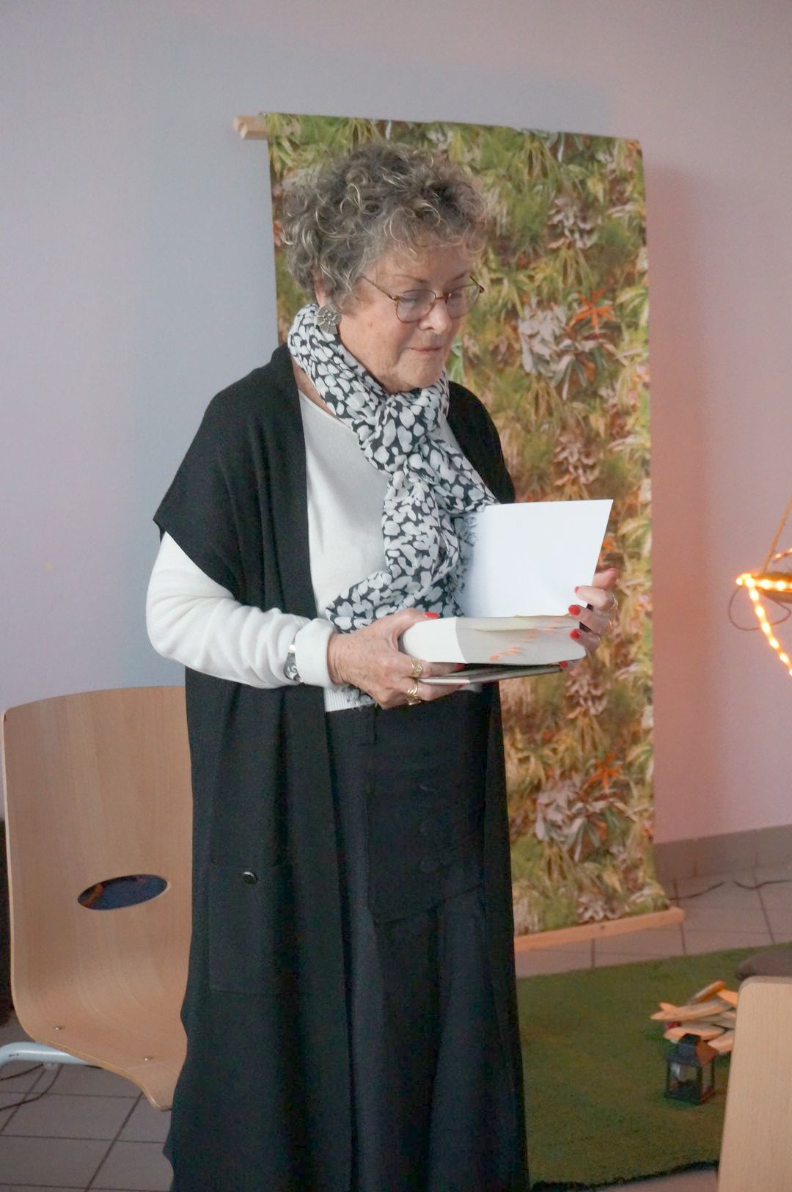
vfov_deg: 31.2
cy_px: 596
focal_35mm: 64
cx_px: 396
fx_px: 2133
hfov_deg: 21.0
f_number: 5.6
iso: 3200
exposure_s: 1/30
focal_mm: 43
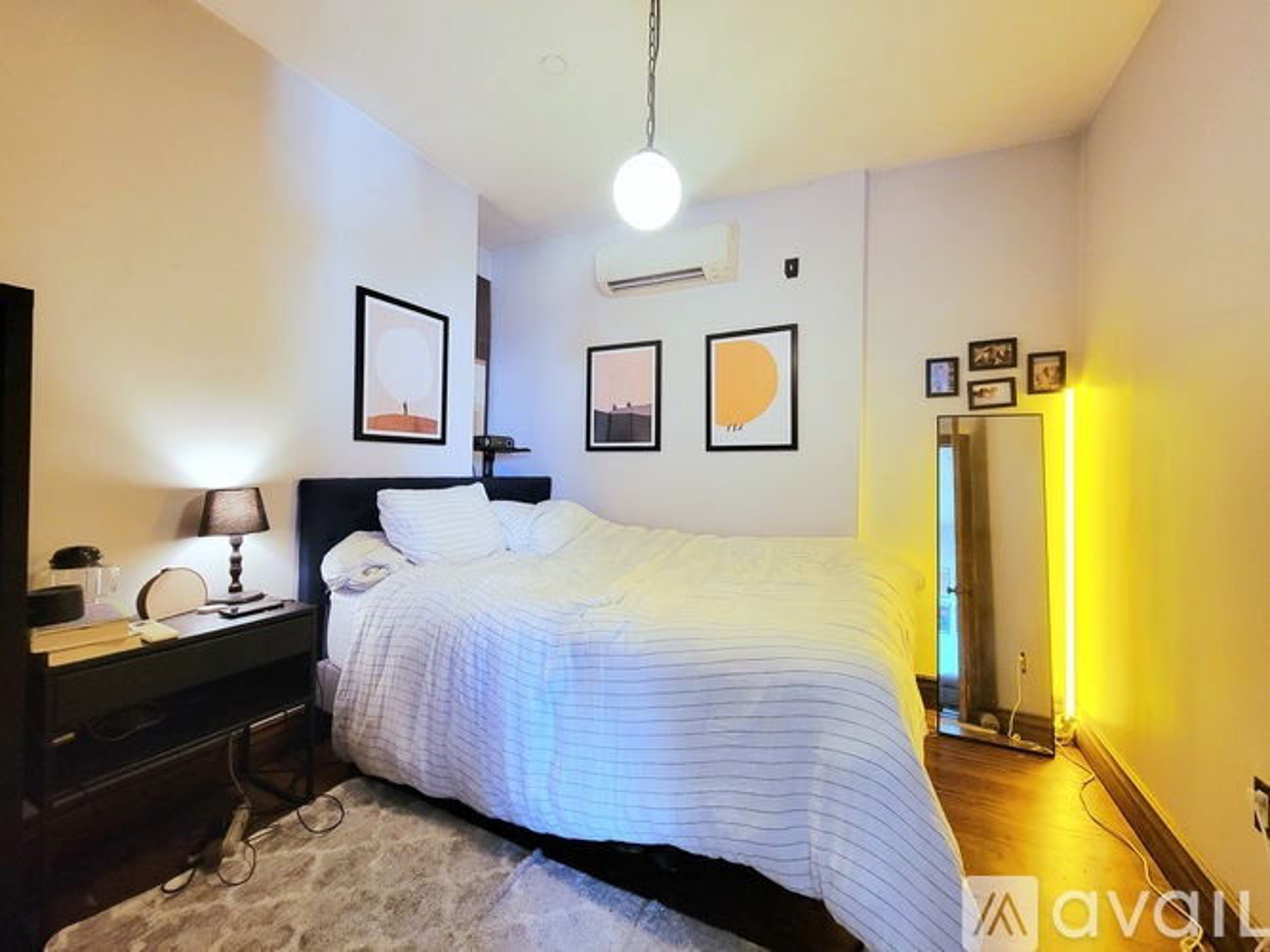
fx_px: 477
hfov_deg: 106.2
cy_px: 476
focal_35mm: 13
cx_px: 635
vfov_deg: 89.9
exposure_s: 1/60.2
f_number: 2.2
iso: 320
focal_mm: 2.2
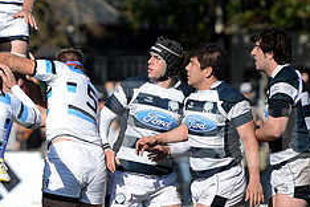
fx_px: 4167
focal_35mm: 484
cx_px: 54
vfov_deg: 2.8
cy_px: 121
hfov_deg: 4.3
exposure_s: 1/2500
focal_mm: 195
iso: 250
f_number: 2.8
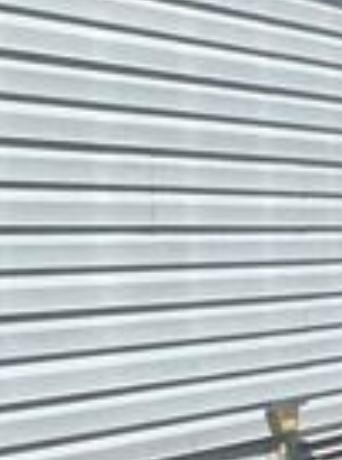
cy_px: 274
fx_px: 1681
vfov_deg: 15.6
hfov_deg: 10.3
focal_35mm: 127
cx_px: 775
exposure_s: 1/3040
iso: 32
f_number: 1.8
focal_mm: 4.25
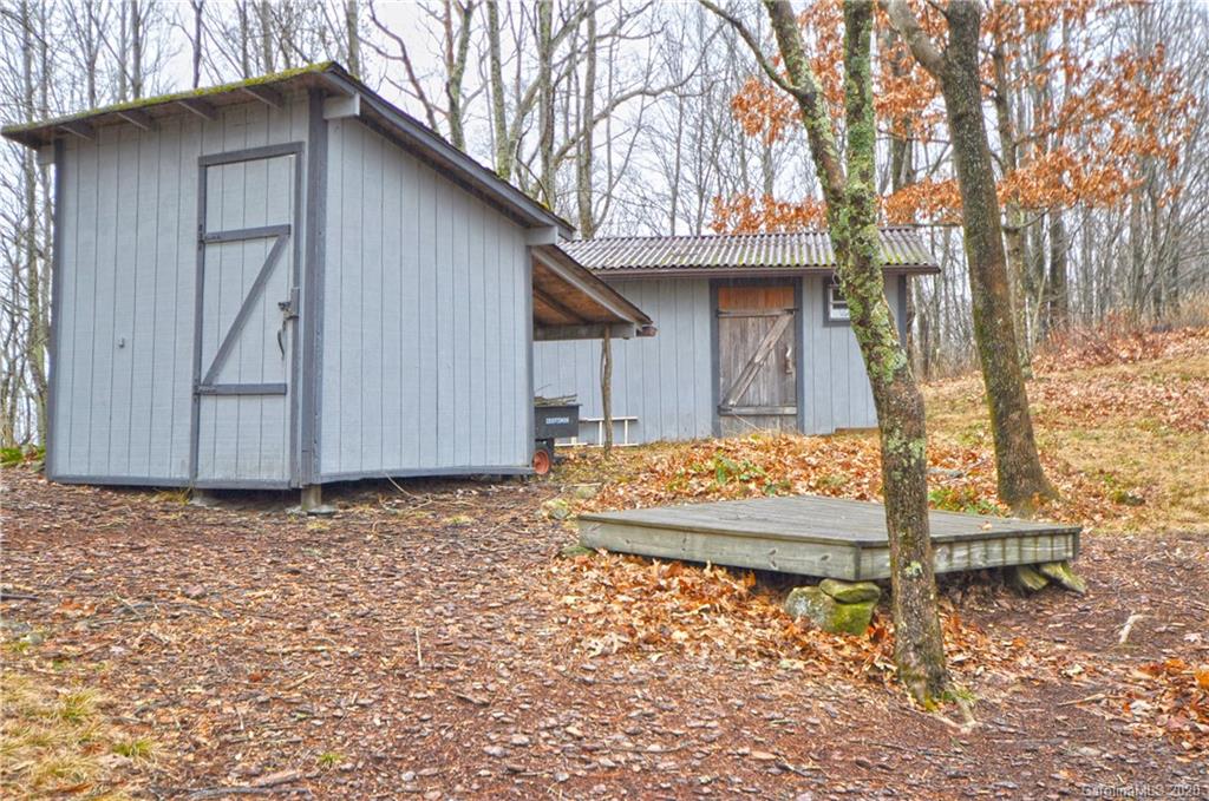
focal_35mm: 36
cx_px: 604
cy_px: 400
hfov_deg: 53.2
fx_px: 1207
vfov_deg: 36.7
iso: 400
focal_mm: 24
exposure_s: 1/100
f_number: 4.5
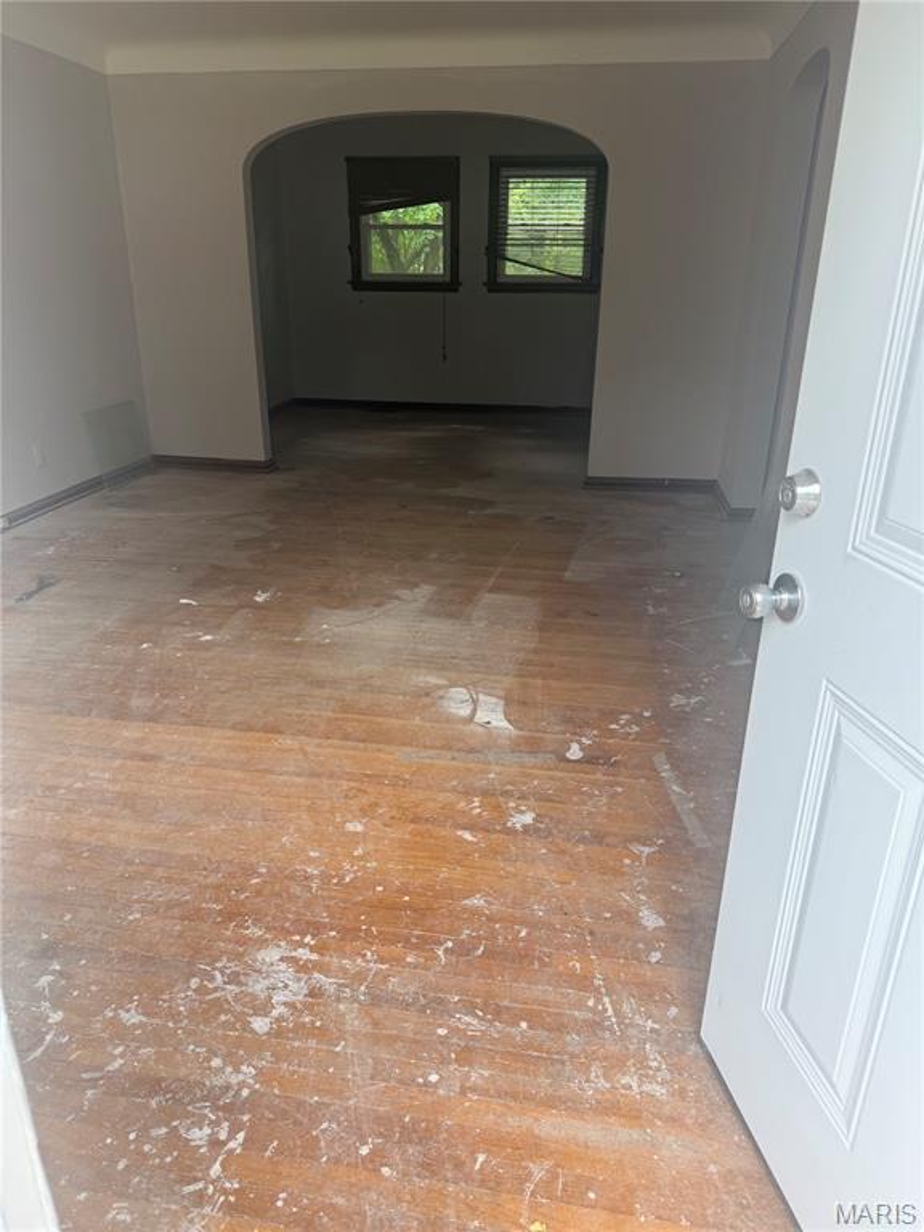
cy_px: 616
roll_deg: -0.7
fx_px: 854
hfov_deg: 56.8
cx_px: 462
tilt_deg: -22.3
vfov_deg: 71.6
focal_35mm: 24
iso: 64
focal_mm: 6.76
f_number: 1.78
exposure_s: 1/136
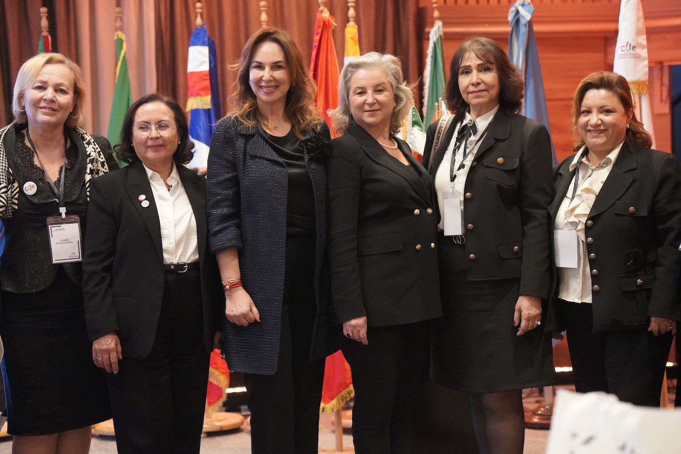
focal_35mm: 85
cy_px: 227
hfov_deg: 23.9
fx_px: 1608
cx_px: 340
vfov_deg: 16.1
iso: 12800
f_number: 4
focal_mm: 85
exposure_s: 1/160
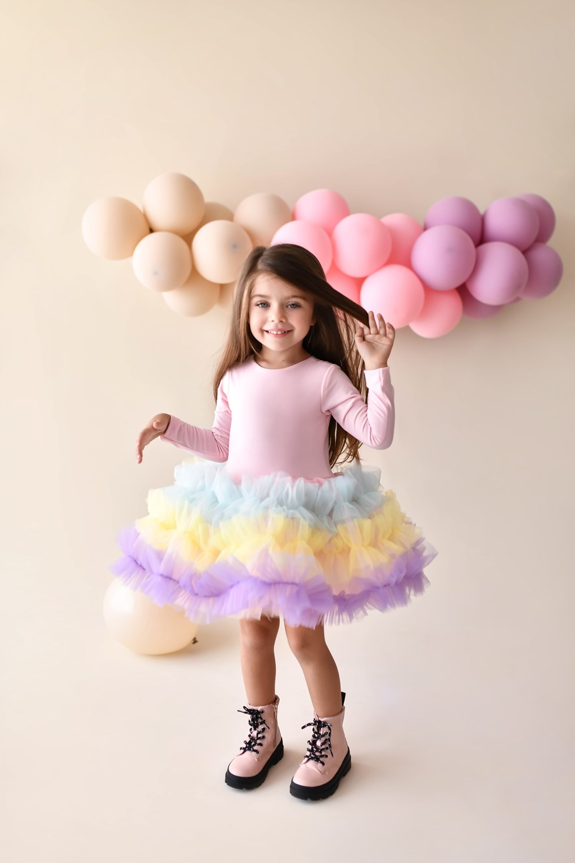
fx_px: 863
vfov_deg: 53.1
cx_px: 288
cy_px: 439
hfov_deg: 36.9
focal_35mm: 36
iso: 320
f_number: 2
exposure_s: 1/320
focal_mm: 35
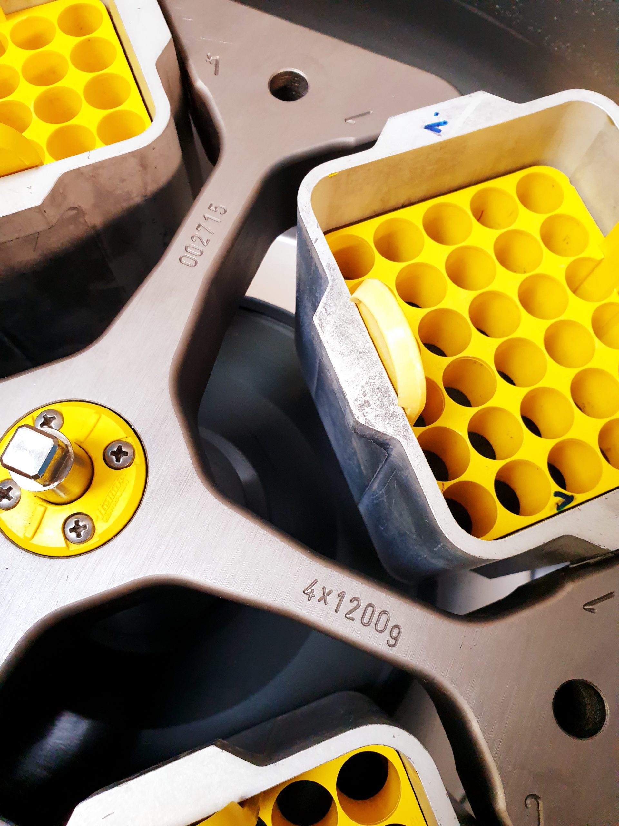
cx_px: 310
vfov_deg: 67.3
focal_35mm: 26
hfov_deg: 53.1
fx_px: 620
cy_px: 413
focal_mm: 4.3
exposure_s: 1/50
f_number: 2.4
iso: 320
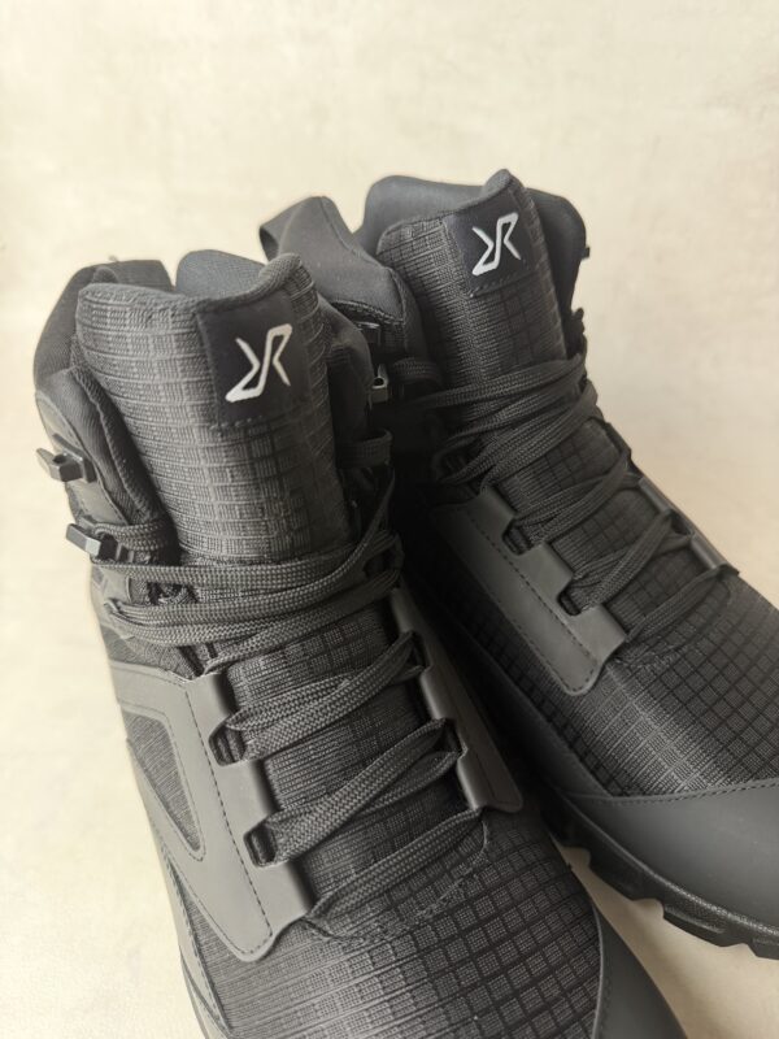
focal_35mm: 24
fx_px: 720
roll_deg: +2.1
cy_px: 520
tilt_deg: -42.8
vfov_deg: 71.6
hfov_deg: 56.8
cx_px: 390
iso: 250
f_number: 1.78
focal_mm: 6.76
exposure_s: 1/50
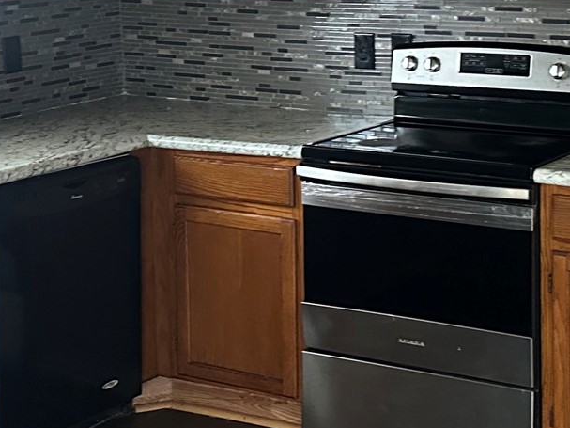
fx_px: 1334
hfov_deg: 23.9
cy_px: 66
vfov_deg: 18.0
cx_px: 412
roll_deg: +1.5
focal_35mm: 81
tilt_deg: -5.5
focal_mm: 6.86
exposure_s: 1/44
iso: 1000
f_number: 1.78
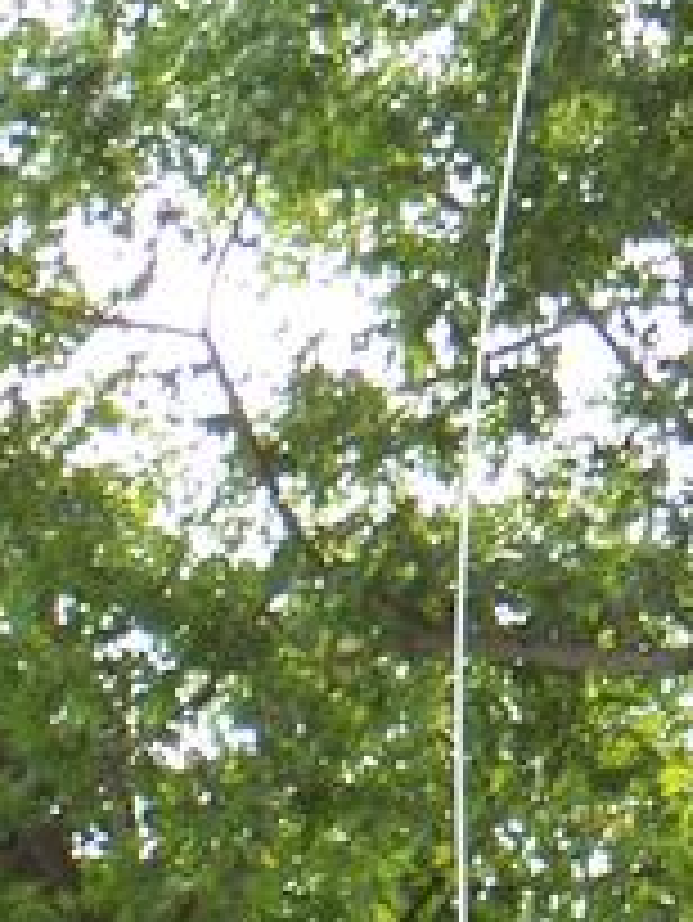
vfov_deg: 6.2
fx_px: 8480
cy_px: -283
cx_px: 1071
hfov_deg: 4.6
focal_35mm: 318
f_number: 4.6
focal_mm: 16.8
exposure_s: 1/180
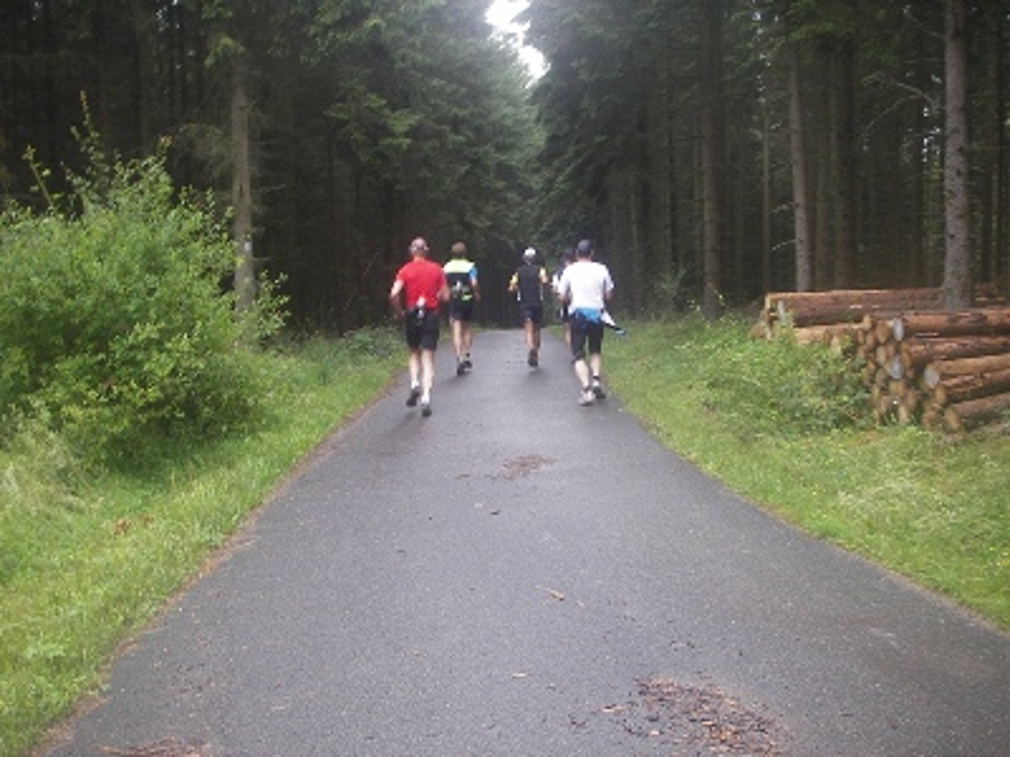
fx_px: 1109
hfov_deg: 49.0
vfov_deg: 37.7
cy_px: 378
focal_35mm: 38
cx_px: 505
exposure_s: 1/30
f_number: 3.3
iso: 64
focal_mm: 6.3
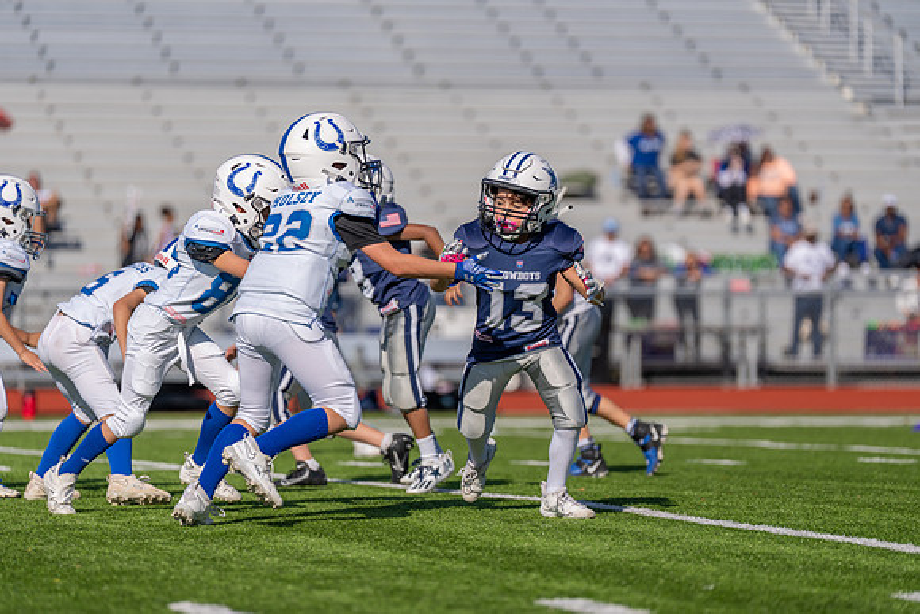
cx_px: 460
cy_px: 307
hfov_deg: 10.3
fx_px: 5112
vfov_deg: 6.9
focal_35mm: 200
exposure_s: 1/4000
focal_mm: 200
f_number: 3.2
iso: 160
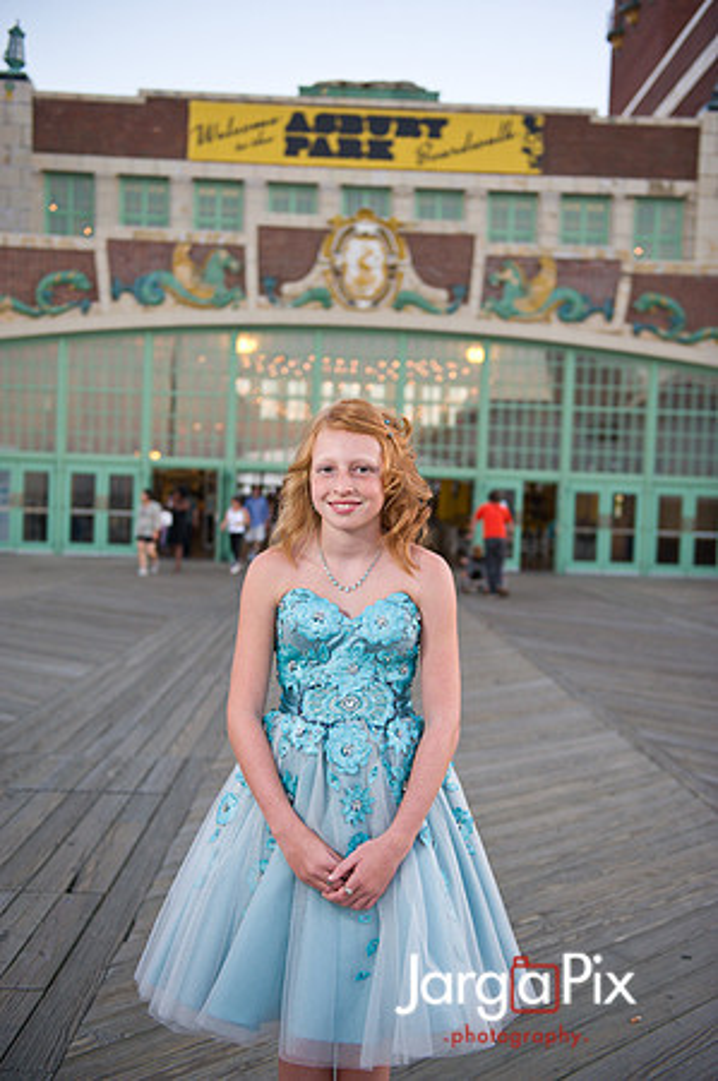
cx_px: 359
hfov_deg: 33.3
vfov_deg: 48.5
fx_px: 1199
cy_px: 540
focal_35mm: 40
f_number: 3.2
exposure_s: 1/250
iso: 800
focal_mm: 40
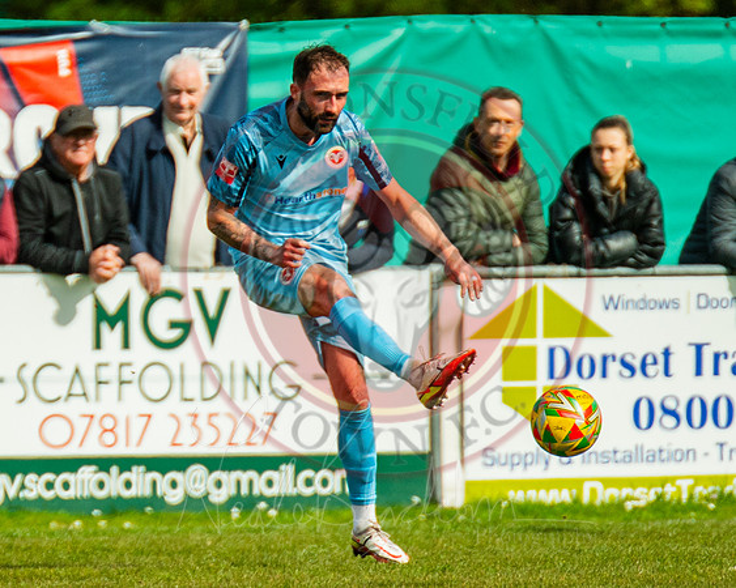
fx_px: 25800
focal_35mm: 1185
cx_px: 138
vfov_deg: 1.3
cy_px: 337
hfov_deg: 1.6
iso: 400
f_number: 4
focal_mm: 420
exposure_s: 1/5000
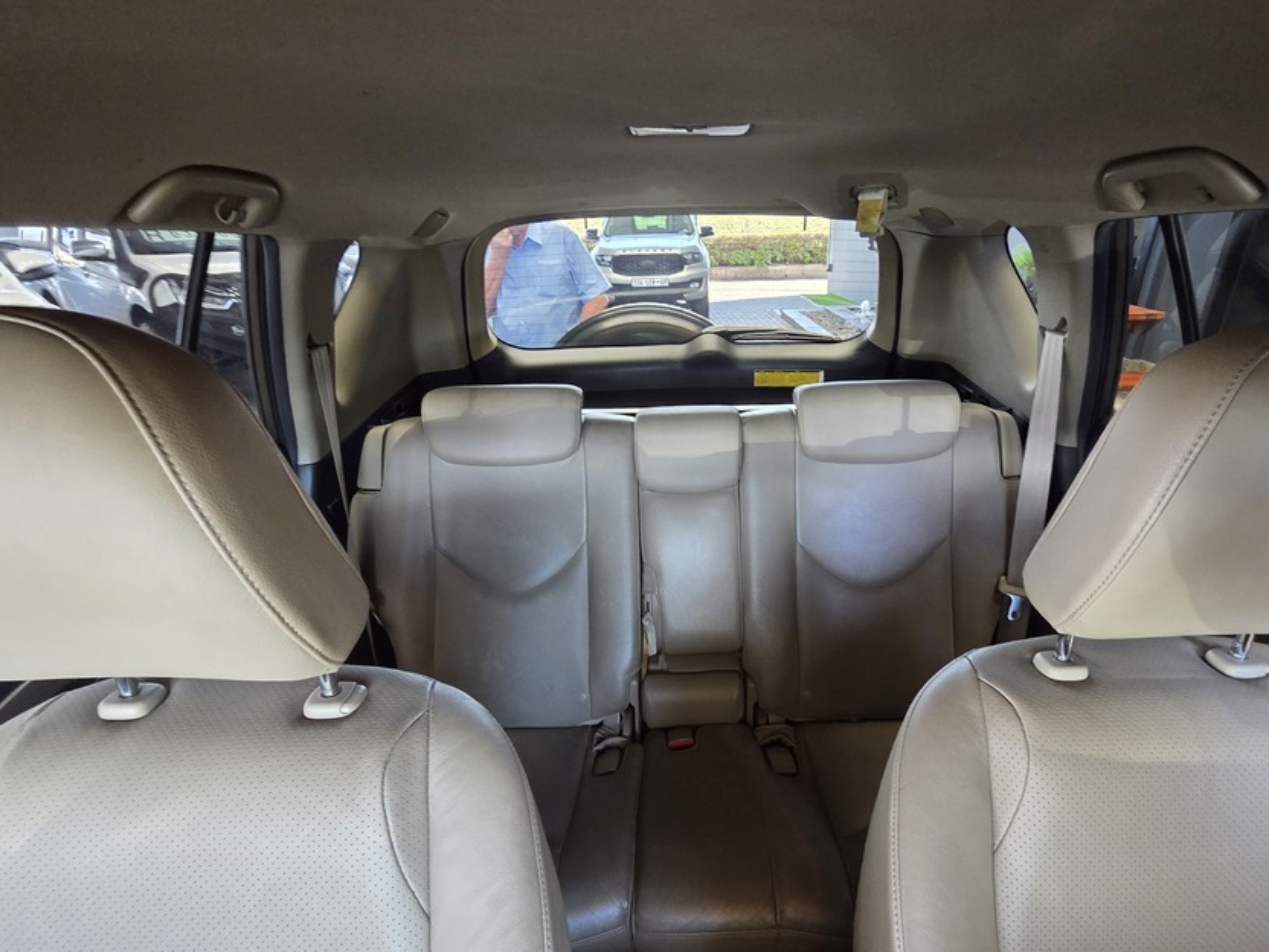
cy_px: 539
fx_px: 587
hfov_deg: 94.2
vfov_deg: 77.7
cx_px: 692
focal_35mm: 16
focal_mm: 2.2
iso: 400
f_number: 2.2
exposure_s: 1/50
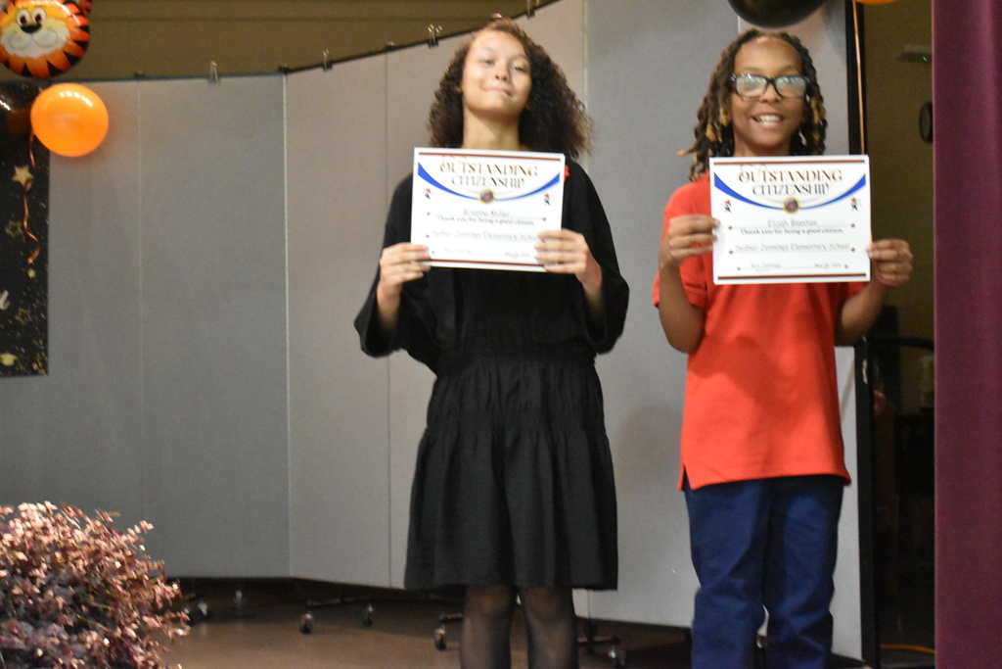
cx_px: 501
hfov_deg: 33.4
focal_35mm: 60
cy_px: 334
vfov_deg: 22.6
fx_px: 1670
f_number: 5
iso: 9000
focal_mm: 40
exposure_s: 1/60
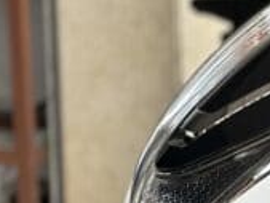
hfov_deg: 6.6
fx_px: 2271
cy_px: 408
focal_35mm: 291
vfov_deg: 5.0
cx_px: 554
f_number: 1.78
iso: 80
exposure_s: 1/1414
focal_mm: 6.86
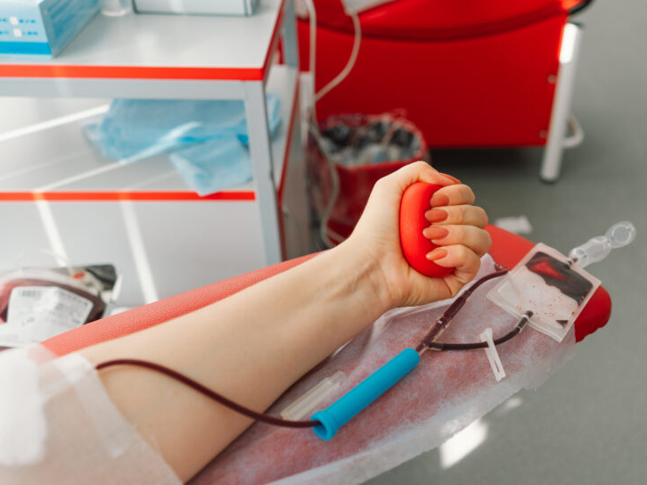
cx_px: 430
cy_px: 266
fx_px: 710
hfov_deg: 48.2
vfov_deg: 37.7
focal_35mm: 38
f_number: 3.2
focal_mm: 28
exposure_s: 1/160
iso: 200
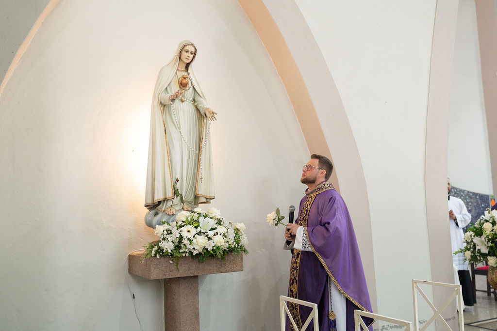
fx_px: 507
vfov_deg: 36.2
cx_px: 248
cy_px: 166
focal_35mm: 37
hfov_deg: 52.2
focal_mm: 35
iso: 800
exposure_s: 1/160
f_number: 2.8
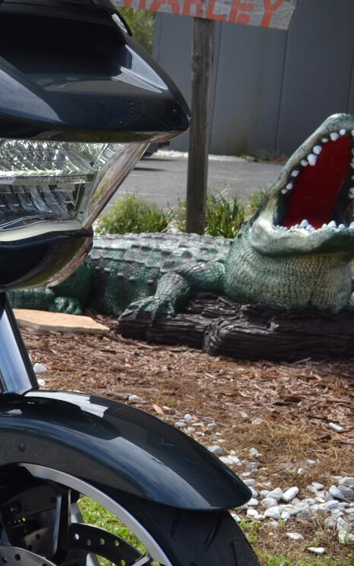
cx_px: -333
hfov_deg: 12.8
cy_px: 350
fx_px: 1389
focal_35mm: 90
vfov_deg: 23.0
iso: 100
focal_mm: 22
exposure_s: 1/250
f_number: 8
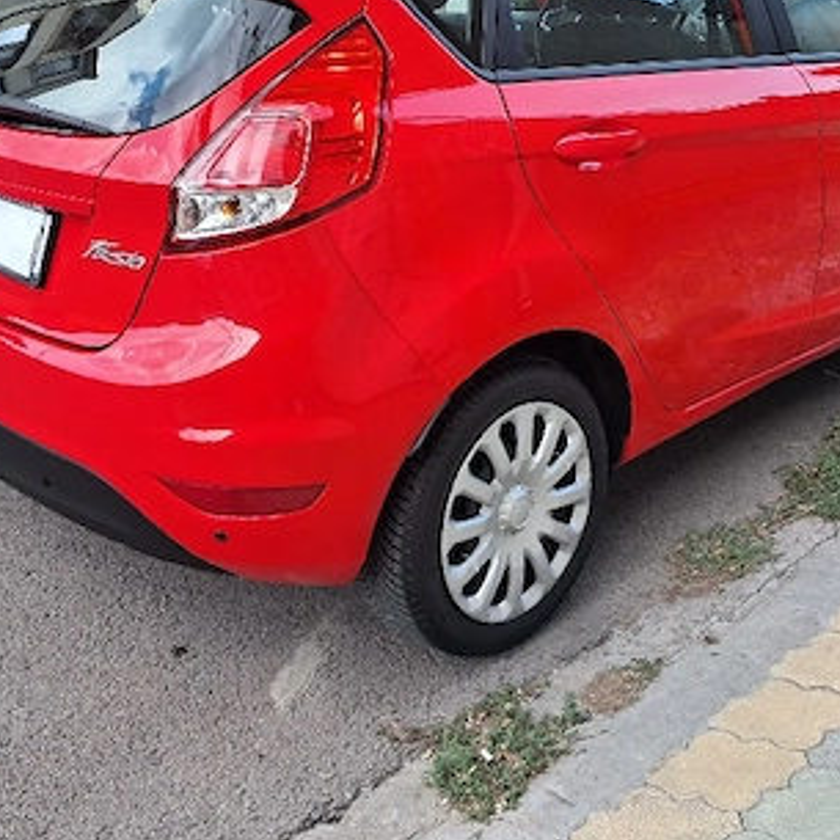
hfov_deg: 36.1
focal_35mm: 47
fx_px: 1290
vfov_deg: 35.6
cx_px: 432
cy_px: 253
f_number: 1.8
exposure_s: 1/100
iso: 50
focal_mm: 4
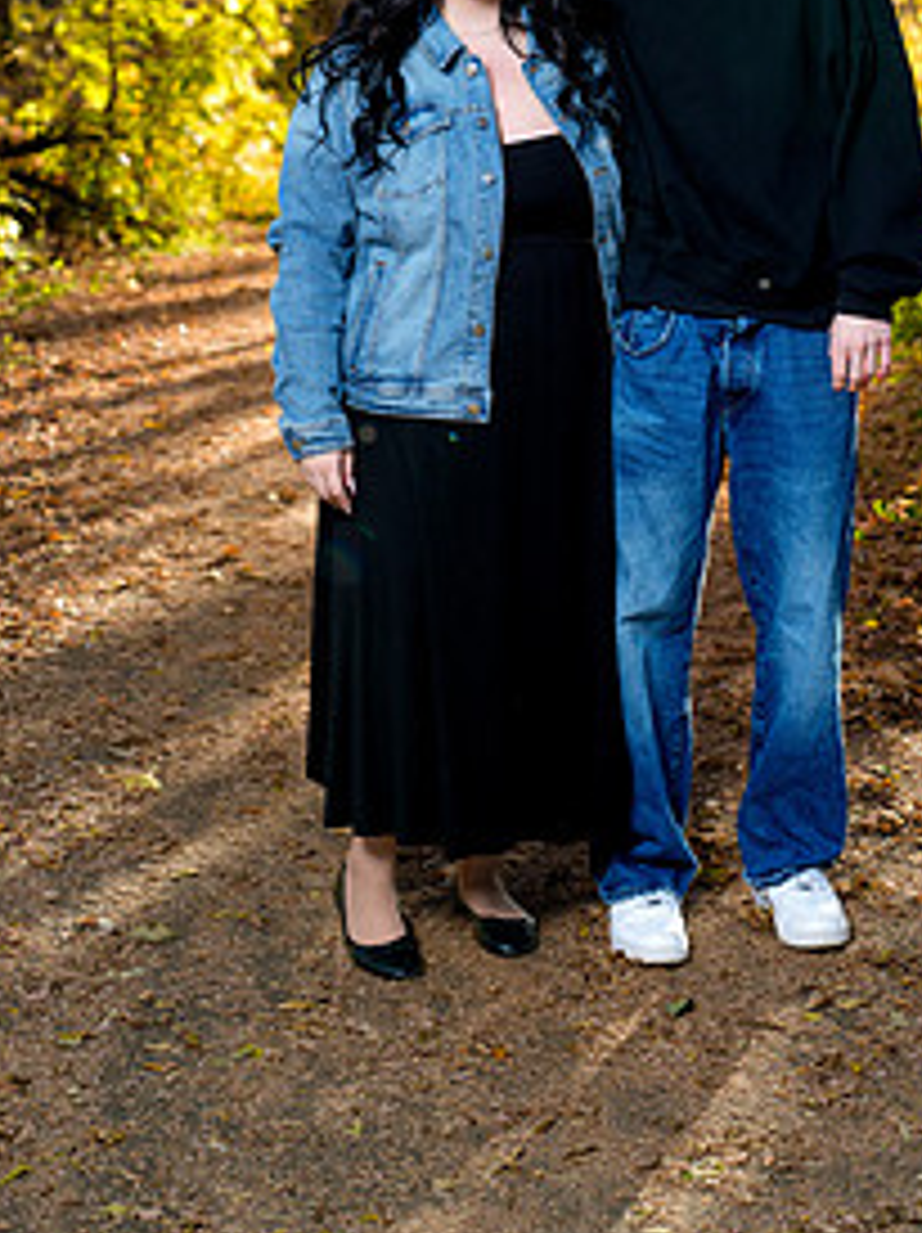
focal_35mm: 79
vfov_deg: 24.4
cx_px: 621
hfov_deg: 18.6
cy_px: 256
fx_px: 2810
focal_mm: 50
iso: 400
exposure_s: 1/160
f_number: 3.2
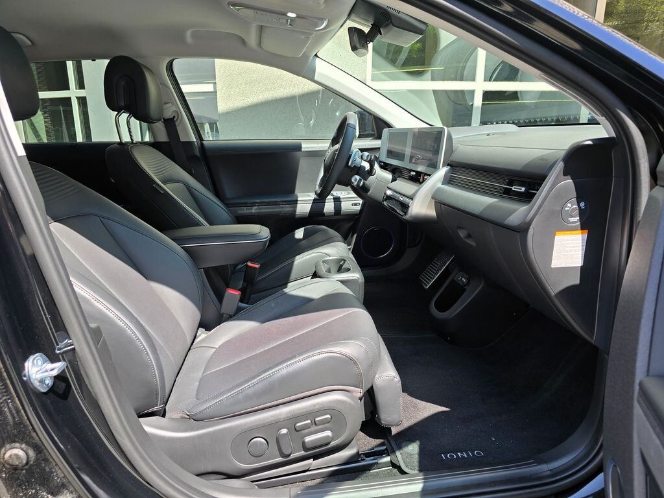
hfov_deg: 73.9
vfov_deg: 58.9
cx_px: 332
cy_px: 249
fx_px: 441
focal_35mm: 23
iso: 12
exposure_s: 1/180
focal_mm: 6.3
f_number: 1.7
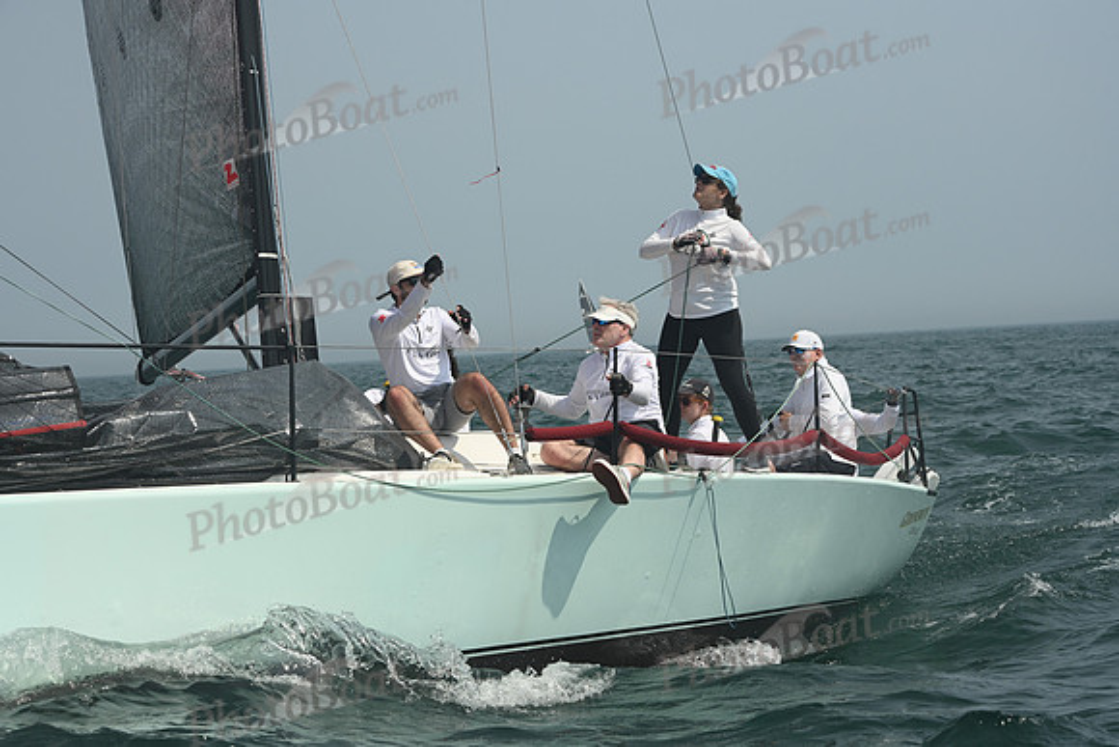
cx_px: 560
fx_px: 3047
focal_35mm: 98
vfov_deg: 14.0
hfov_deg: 20.8
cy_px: 374
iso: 320
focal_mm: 98
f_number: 9
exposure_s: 1/1250
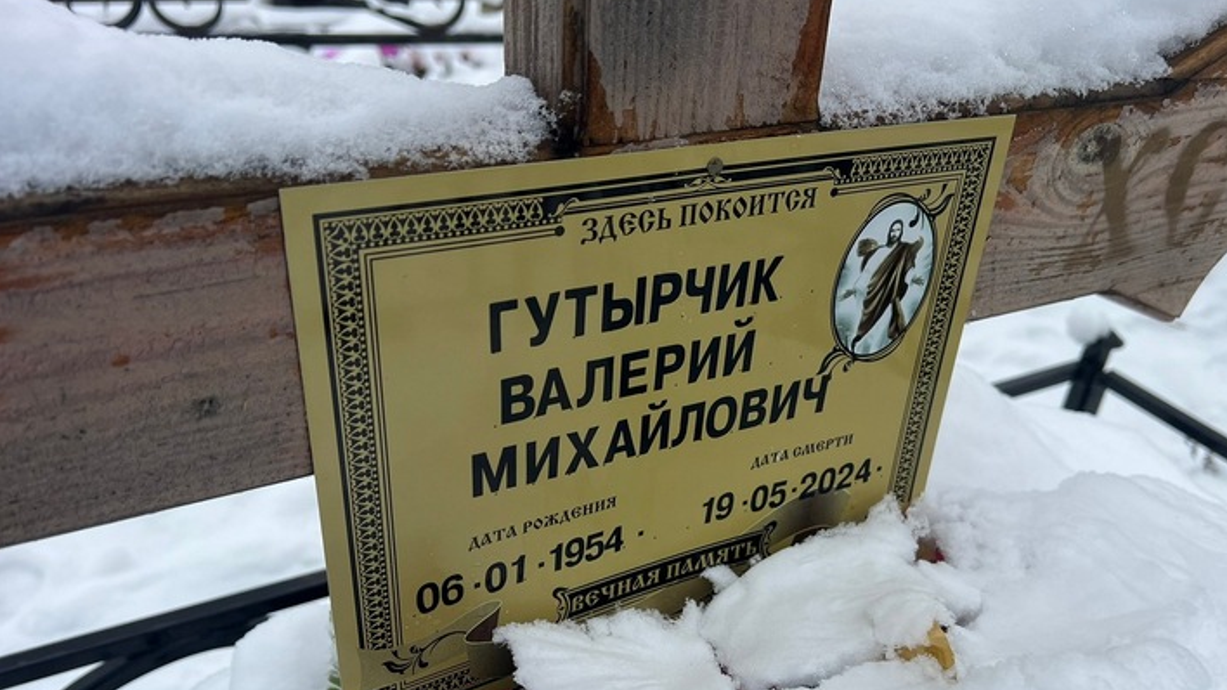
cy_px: 449
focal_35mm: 32
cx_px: 660
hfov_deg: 61.0
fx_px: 1041
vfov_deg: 36.4
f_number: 1.5
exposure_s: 1/526
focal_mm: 5.7
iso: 50
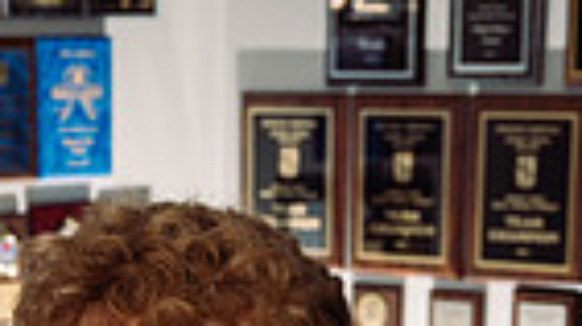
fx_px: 2636
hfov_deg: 12.6
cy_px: 817
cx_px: 157
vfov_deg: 6.7
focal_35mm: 171
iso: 125
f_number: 9
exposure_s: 1/250
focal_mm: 51
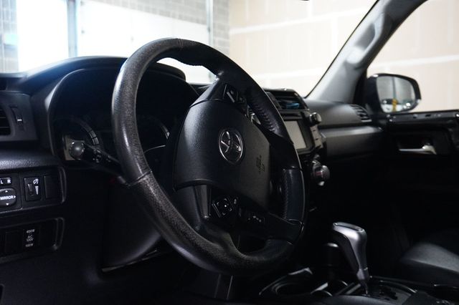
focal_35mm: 36
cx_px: 230
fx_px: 459
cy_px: 152
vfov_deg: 36.8
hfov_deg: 53.2
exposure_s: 1/60
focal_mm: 24
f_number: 4.5
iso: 6400
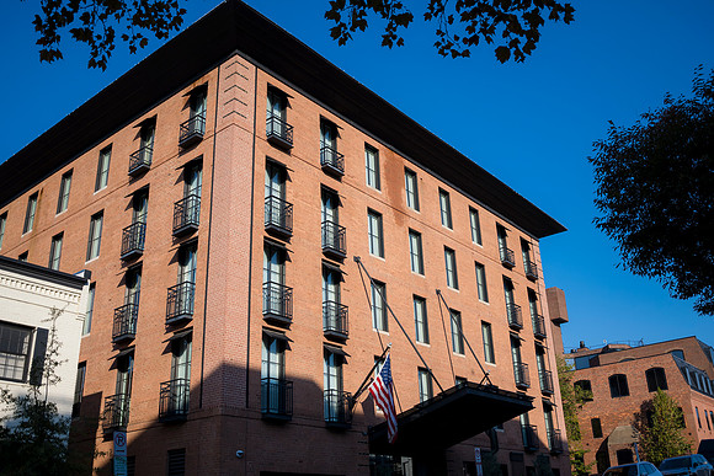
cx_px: 357
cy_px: 238
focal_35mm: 35
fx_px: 694
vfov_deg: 37.9
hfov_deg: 54.4
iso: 100
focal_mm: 35
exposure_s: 1/1000
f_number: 4.5
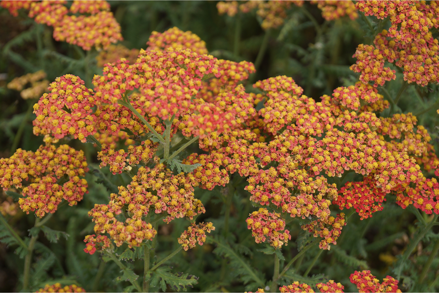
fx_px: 1006
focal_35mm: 82
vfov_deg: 16.6
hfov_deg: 24.6
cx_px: 220
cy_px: 146
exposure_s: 1/200
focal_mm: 55
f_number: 6.3
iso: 100
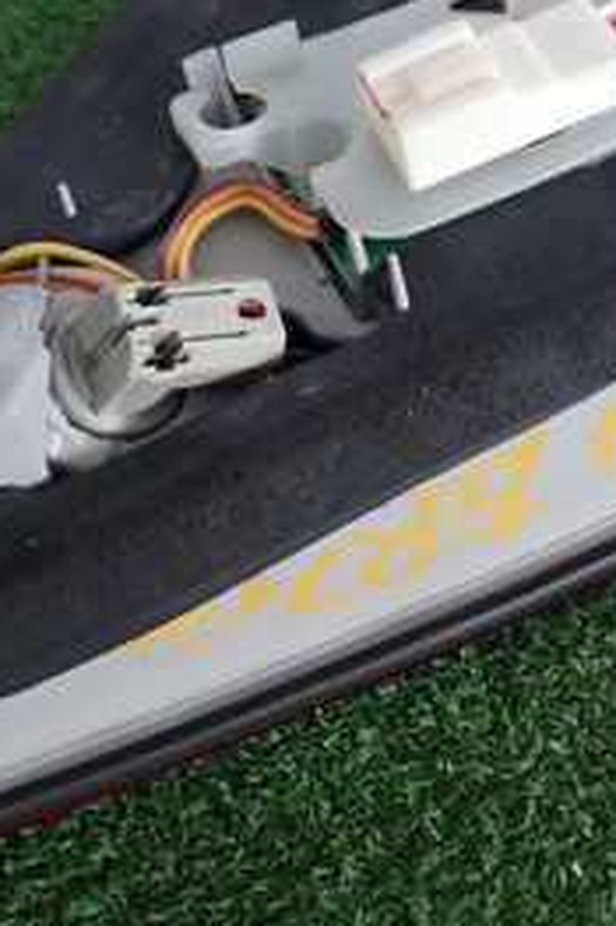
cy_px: 391
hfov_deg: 17.9
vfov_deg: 26.6
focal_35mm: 76
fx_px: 1953
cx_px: 310
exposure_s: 1/60
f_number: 2.4
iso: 125
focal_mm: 5.79
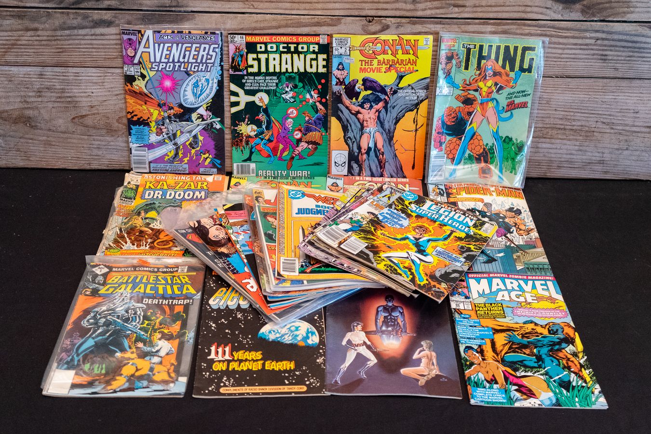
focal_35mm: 41
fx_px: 738
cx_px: 322
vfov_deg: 32.8
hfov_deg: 47.6
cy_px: 213
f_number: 4
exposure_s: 1/160
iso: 3200
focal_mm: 33
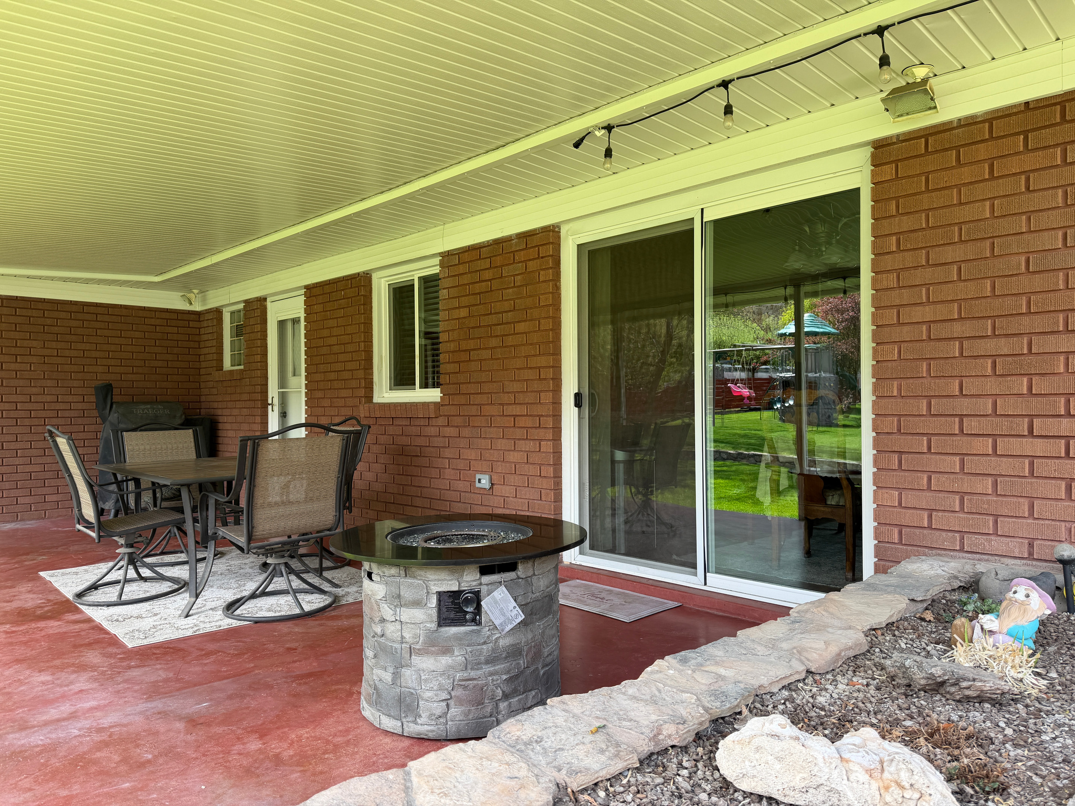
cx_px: 538
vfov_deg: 56.8
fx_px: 745
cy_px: 403
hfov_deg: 71.6
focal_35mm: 24
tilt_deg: -0.3
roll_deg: +0.5
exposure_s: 1/347
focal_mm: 6.76
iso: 80
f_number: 1.78
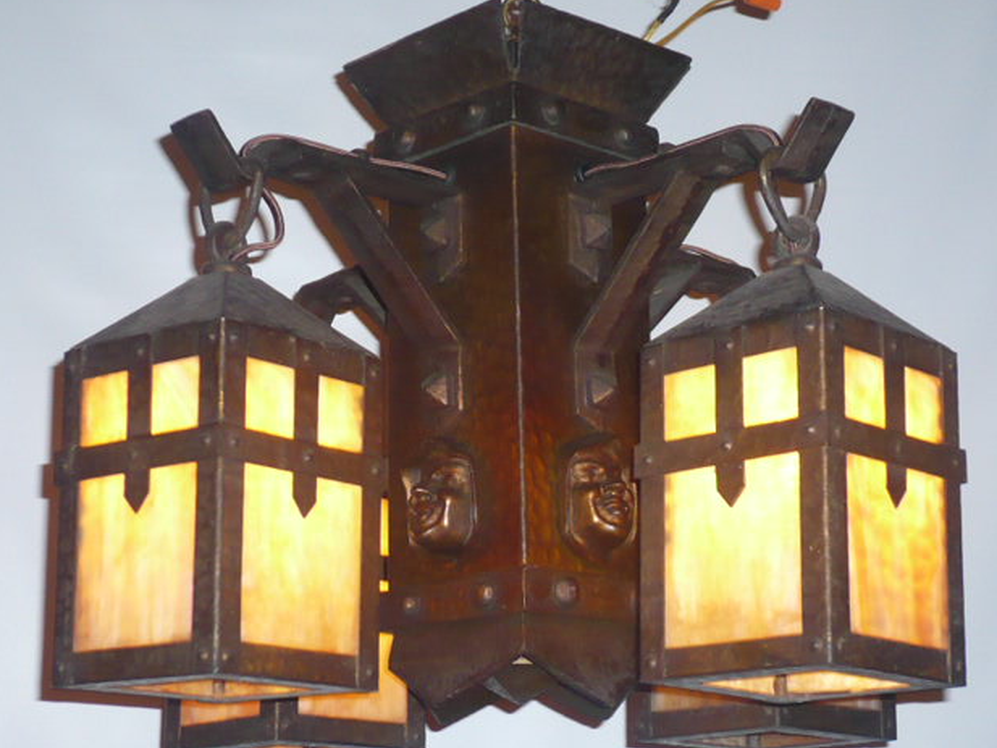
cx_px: 509
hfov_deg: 23.0
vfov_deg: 17.4
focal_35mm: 85
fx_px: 2449
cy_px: 378
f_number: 3.7
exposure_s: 1/30
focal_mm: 9.9
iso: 200
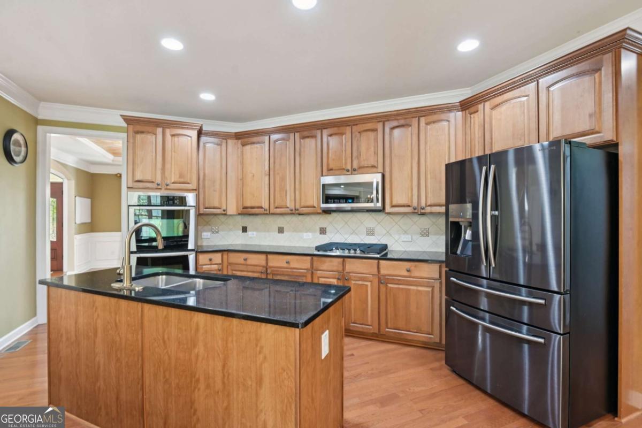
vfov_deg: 73.7
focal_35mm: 16
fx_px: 285
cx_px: 321
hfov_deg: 96.7
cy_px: 214
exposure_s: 1/3.33
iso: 400
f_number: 8
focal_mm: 16
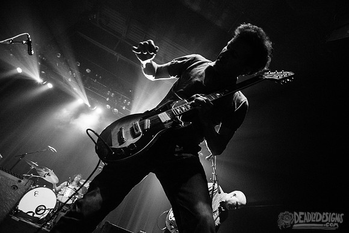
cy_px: 116
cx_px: 174
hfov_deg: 84.0
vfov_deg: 62.0
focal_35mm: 20
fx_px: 194
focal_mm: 20
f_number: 3.5
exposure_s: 1/250
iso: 2500
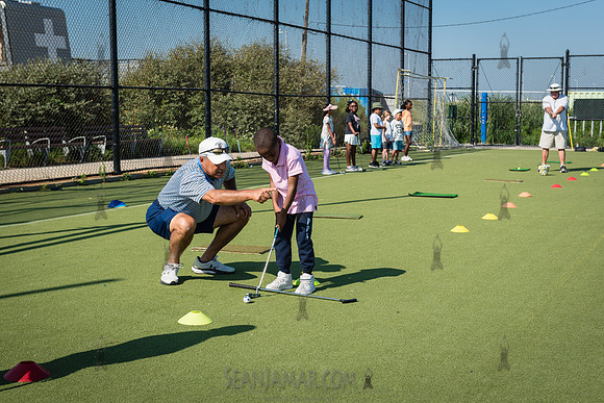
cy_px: 202
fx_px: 923
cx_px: 302
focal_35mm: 55
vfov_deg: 24.6
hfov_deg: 36.2
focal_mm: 55
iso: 100
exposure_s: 1/640
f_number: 5
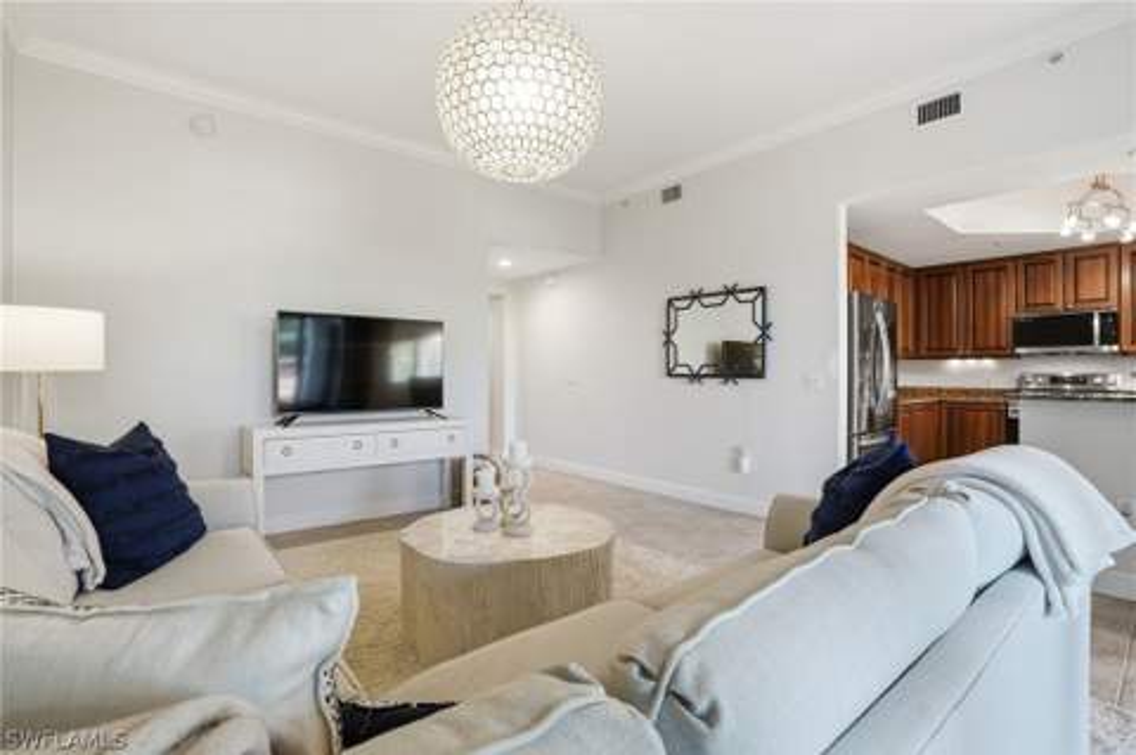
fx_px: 504
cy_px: 378
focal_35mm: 16
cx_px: 568
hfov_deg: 96.8
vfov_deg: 73.6
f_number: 9
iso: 200
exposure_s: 1/13
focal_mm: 16
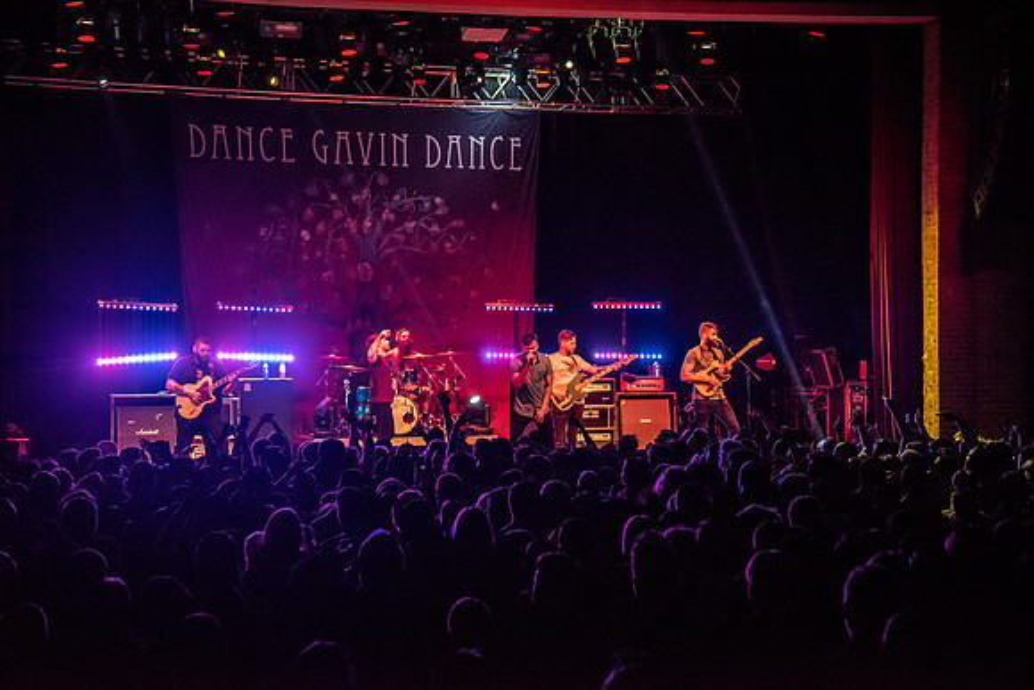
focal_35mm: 75
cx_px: 517
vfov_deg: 18.2
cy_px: 345
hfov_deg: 27.0
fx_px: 2155
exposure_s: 1/800
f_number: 4
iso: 5000
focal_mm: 75
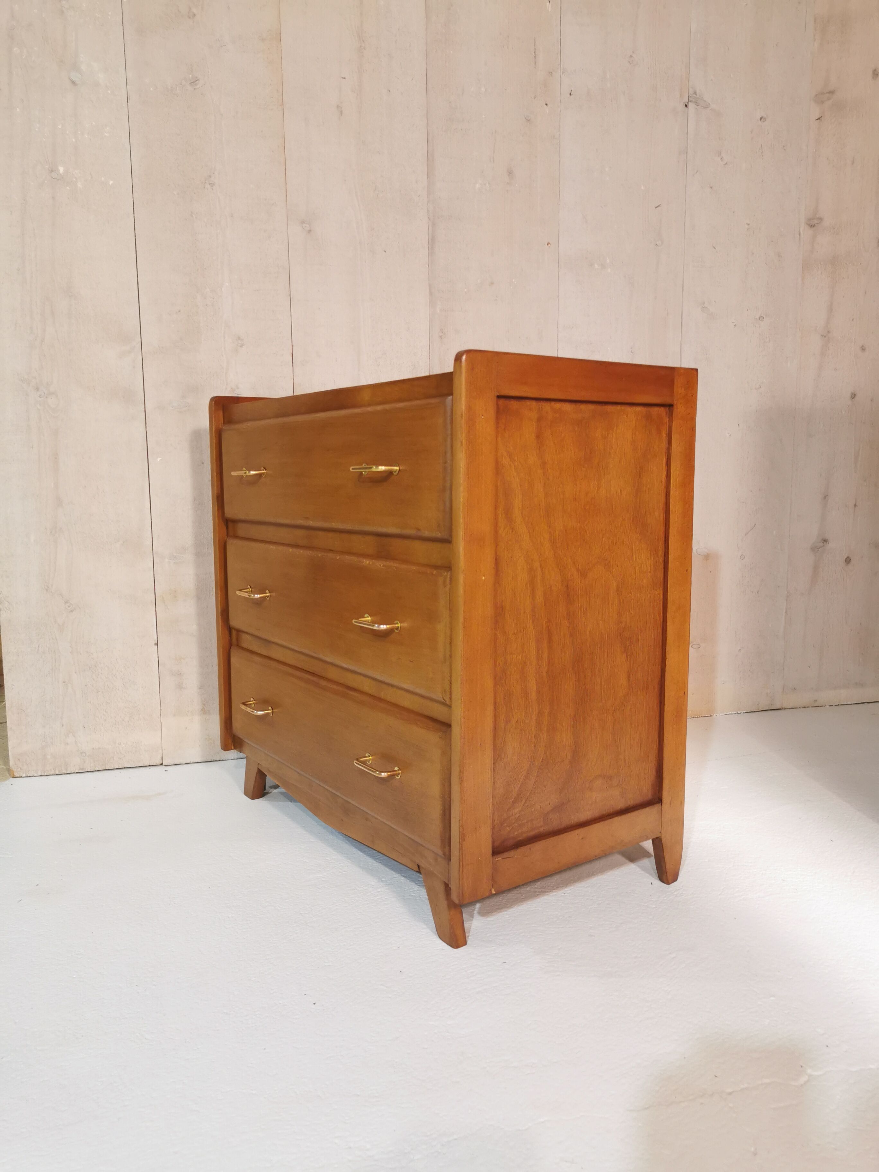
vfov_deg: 65.3
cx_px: 440
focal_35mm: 27
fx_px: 914
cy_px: 586
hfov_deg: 51.4
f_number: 1.8
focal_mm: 5.58
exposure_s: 1/50
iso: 125
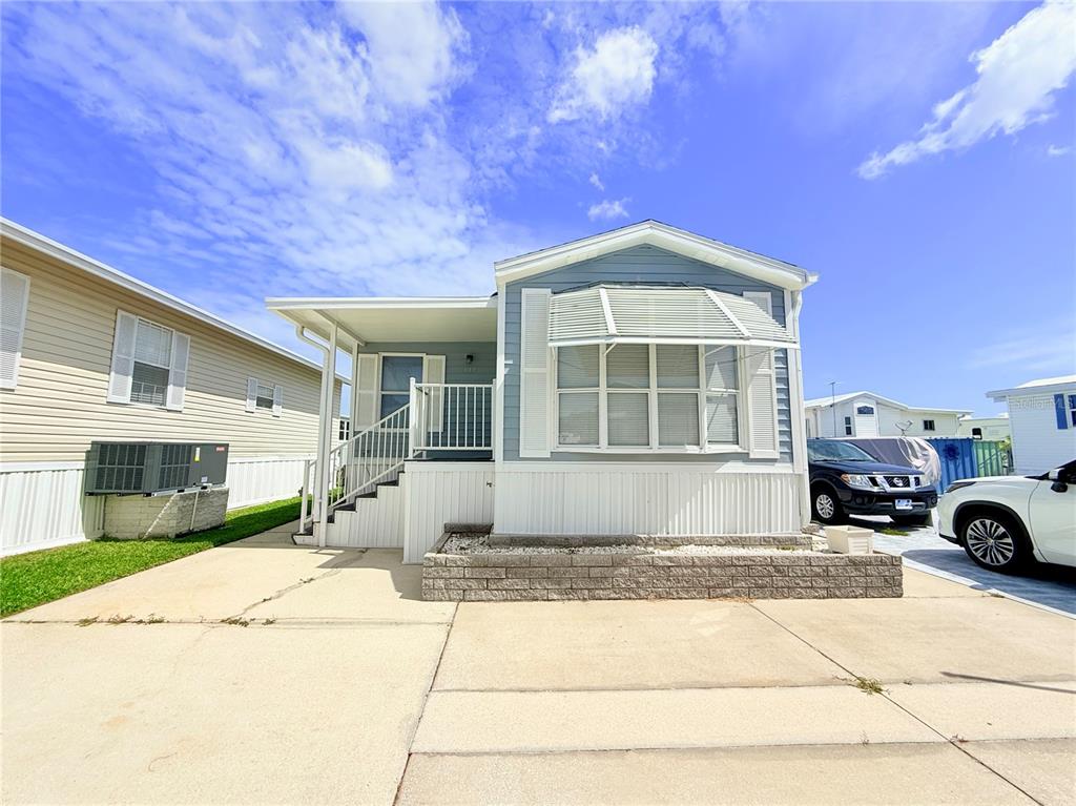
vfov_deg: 85.6
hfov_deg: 102.1
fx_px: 435
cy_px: 403
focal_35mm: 14
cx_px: 538
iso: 50
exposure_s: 1/4149
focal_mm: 2.22
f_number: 2.2
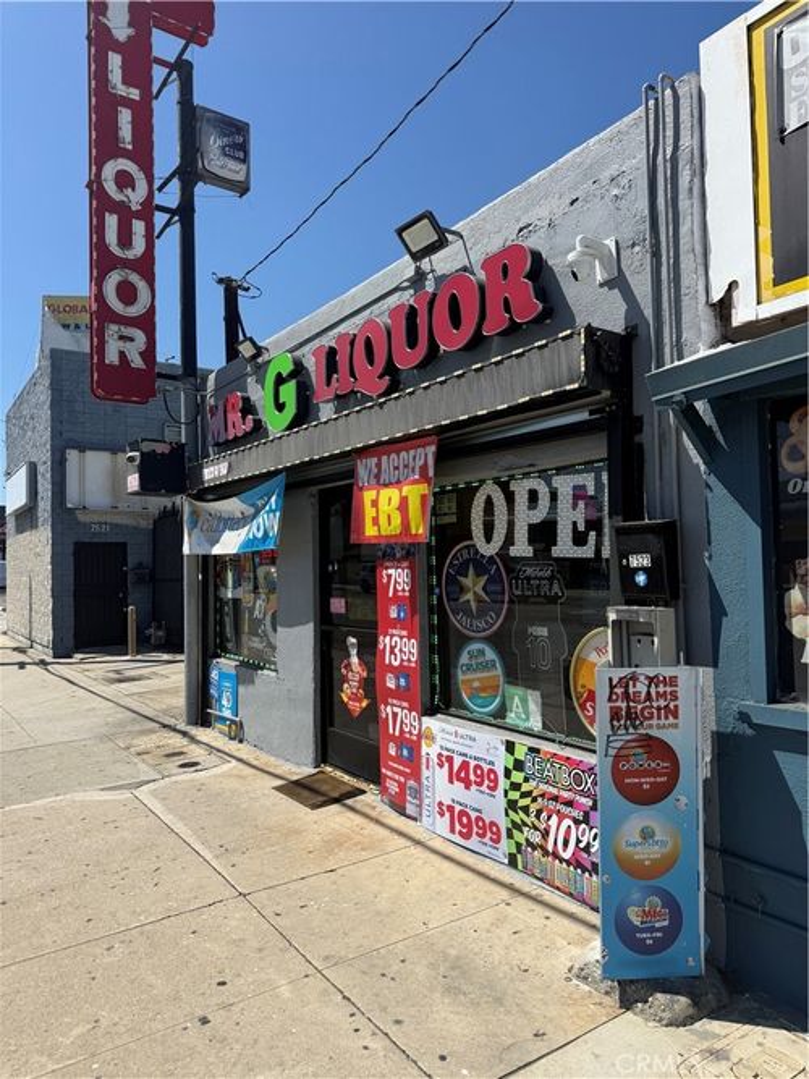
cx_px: 404
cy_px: 540
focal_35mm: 24
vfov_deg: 71.6
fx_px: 748
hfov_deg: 56.8
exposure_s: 1/5714
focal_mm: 6.76
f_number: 1.78
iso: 80
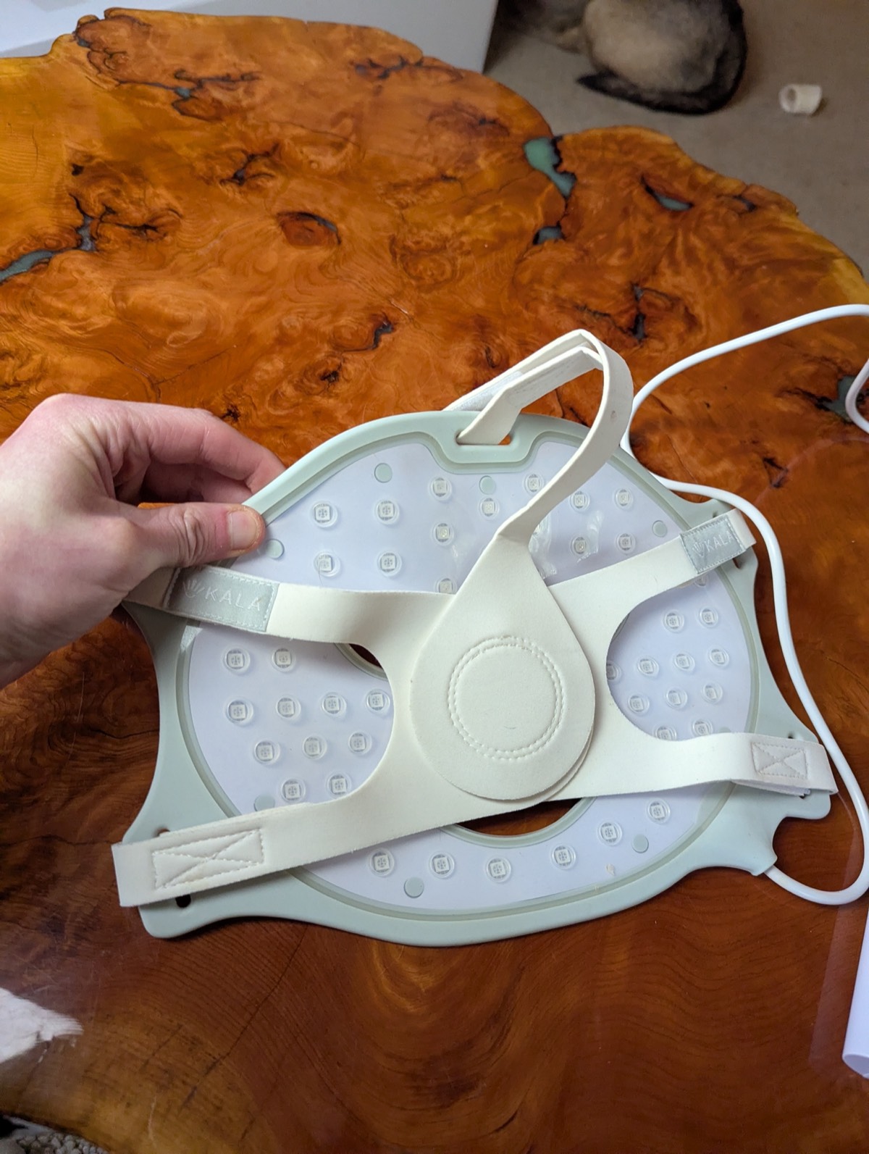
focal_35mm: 24
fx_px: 801
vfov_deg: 71.5
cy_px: 577
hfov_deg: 57.0
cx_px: 434
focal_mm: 6.81
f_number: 1.85
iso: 1383
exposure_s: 1/310
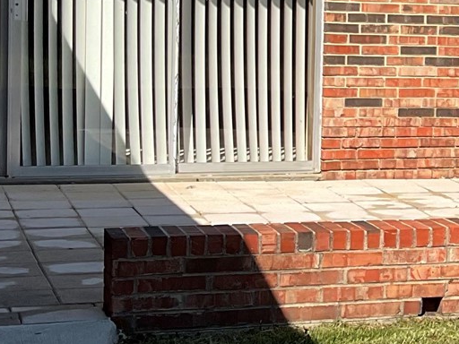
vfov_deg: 12.7
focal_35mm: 116
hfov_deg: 15.8
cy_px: 98
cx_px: 664
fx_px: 1538
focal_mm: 3
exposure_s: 1/1786
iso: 16
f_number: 1.8
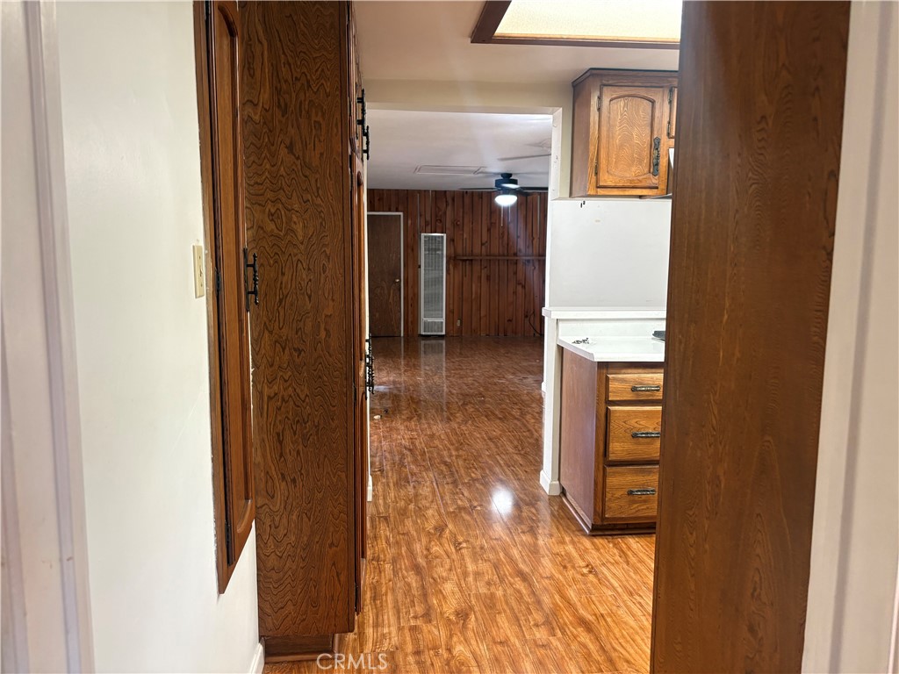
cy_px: 337
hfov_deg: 67.3
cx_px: 450
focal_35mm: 26
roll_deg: -0.1
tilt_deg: -7.4
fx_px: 675
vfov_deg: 53.1
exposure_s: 1/60
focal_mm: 5.96
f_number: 1.6
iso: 160
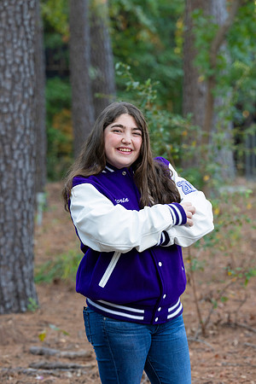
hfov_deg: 11.4
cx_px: 128
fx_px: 1280
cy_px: 192
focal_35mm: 120
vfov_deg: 17.1
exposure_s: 1/80
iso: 800
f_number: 5
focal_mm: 120
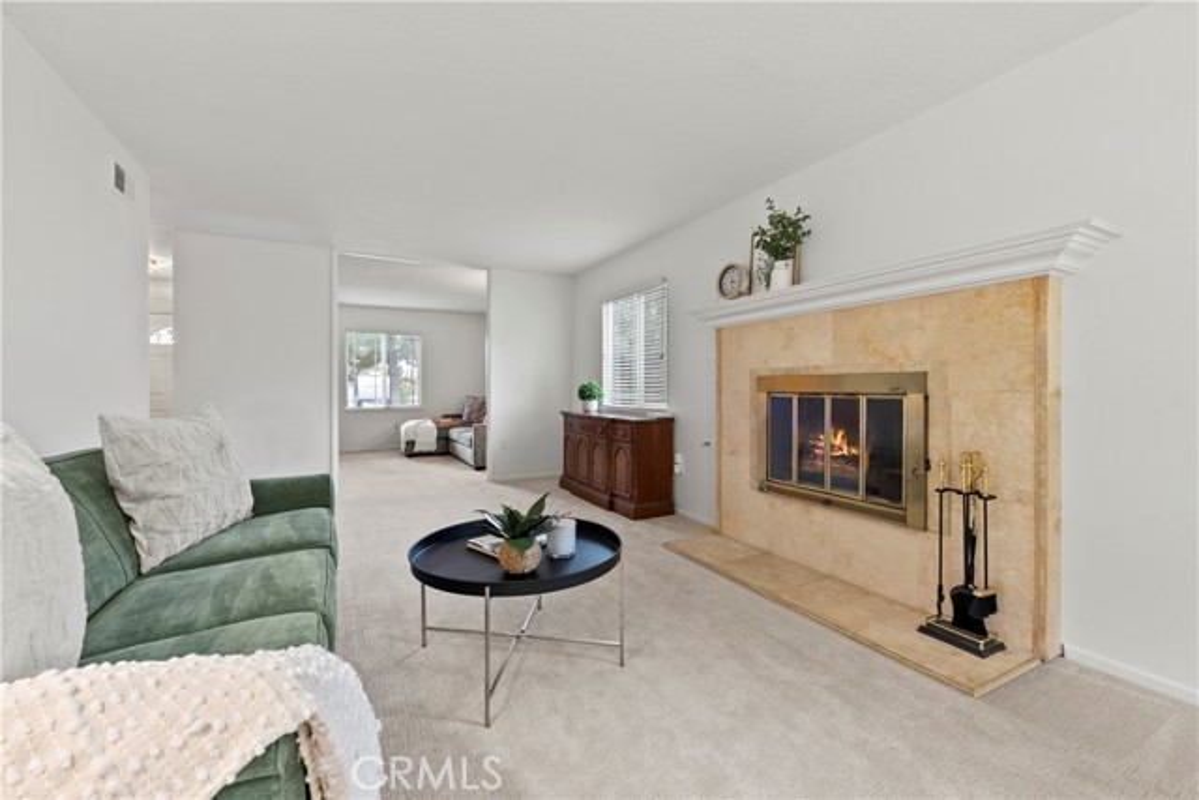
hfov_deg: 104.2
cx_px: 600
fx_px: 466
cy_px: 400
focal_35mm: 14
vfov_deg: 81.2
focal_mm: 14
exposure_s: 1.3
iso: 200
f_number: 8
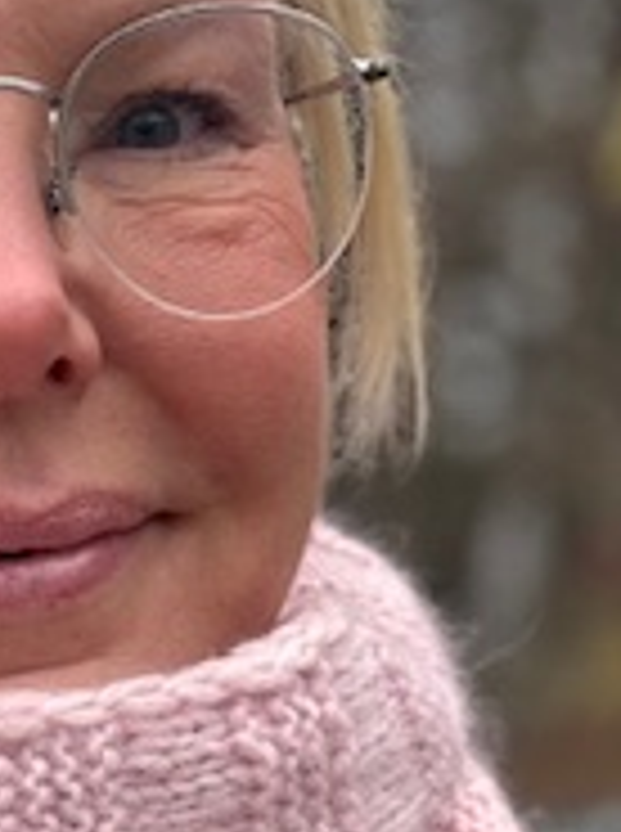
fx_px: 2496
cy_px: 679
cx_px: 45
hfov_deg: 14.0
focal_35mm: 104
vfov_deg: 18.7
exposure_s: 1/121
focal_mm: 2.69
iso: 40
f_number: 1.9
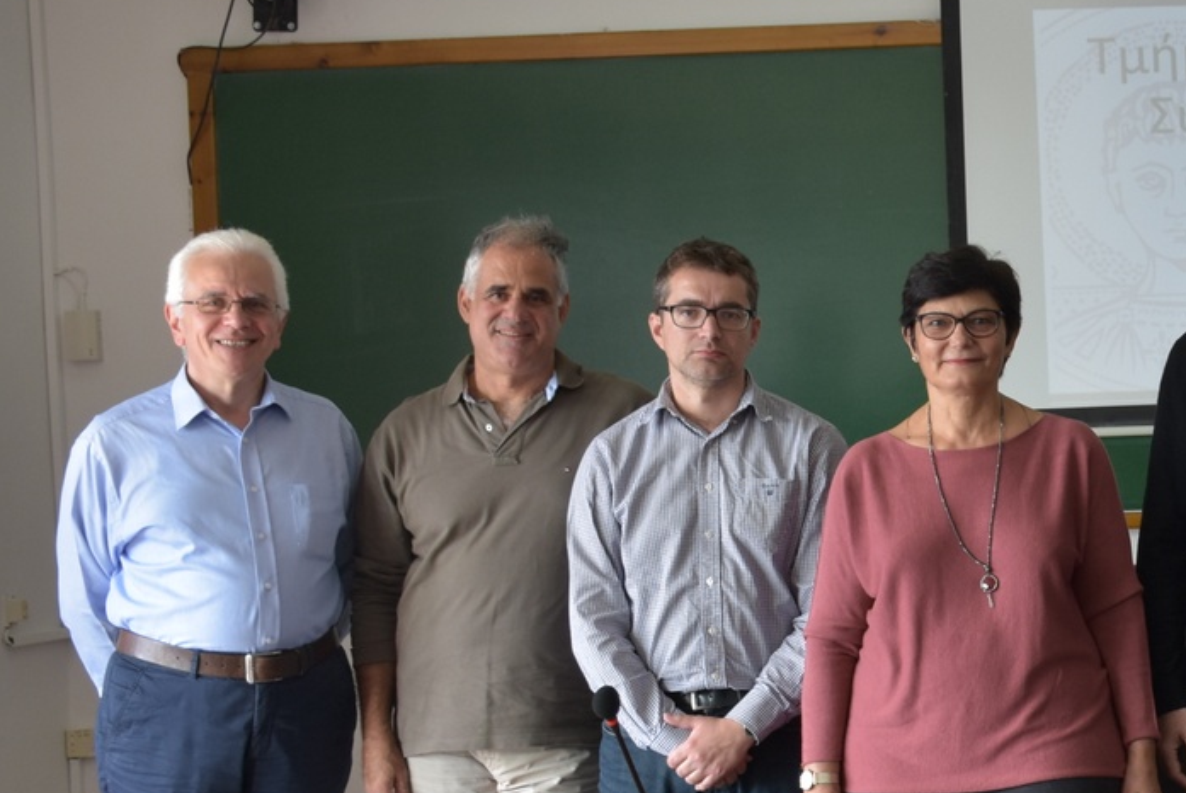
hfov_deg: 23.8
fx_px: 2610
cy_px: 448
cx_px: 1332
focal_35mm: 79
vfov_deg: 17.3
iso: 400
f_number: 5
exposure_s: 1/100
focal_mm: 23
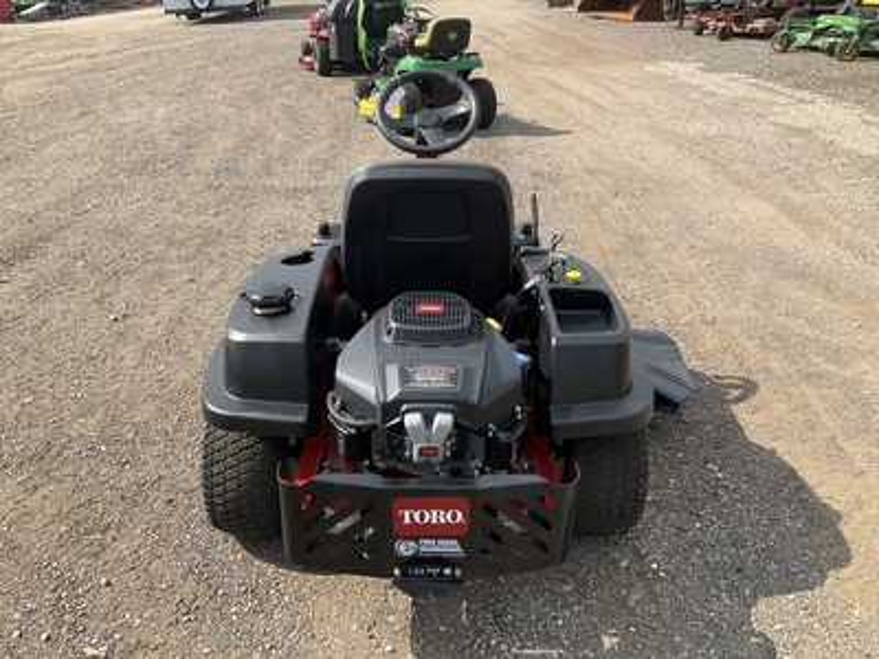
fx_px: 736
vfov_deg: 48.2
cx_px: 440
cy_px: 330
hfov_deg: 61.7
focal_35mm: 29
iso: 25
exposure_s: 1/1055
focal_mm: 3
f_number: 1.8
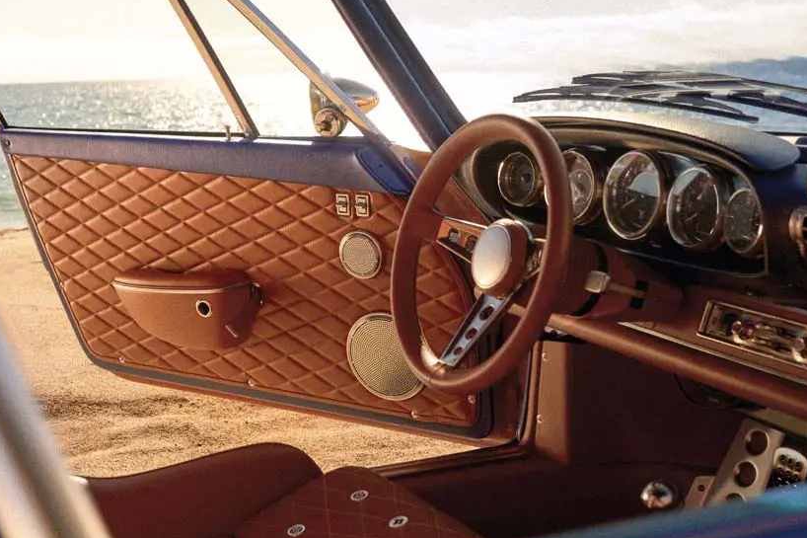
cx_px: 265
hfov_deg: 34.7
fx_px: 1277
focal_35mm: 57
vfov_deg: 23.7
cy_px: 220
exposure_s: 1/800
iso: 640
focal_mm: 37
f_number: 5.6
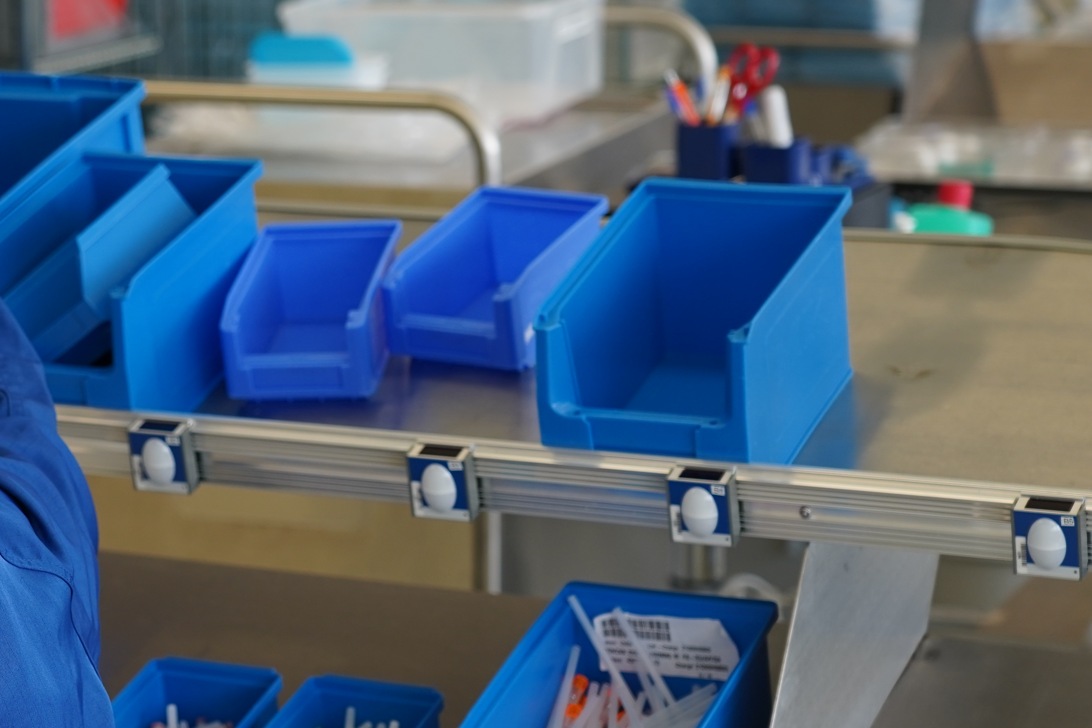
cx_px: 106
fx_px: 3791
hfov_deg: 16.2
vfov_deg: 11.0
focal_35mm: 125
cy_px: 348
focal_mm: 63
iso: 400
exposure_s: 1/160
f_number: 4
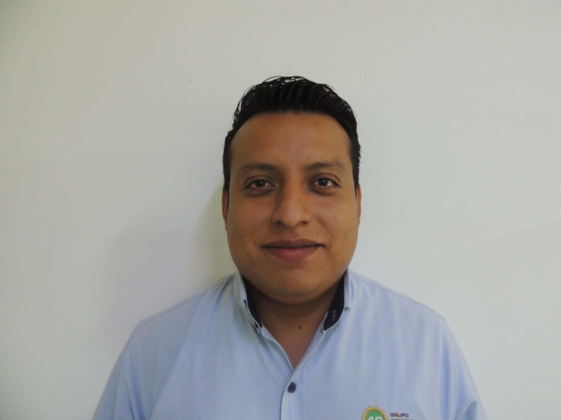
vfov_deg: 56.8
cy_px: 210
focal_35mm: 24
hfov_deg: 71.6
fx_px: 389
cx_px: 280
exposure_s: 1/13
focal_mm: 4.3
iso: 400
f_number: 3
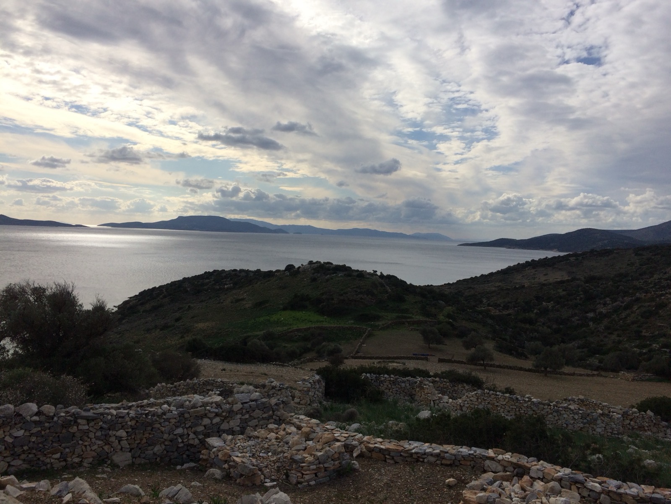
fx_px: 562
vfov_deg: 48.2
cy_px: 252
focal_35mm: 29
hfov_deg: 61.7
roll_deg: -2.4
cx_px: 336
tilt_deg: -3.8
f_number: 2.2
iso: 40
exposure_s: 1/5882
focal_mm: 4.15
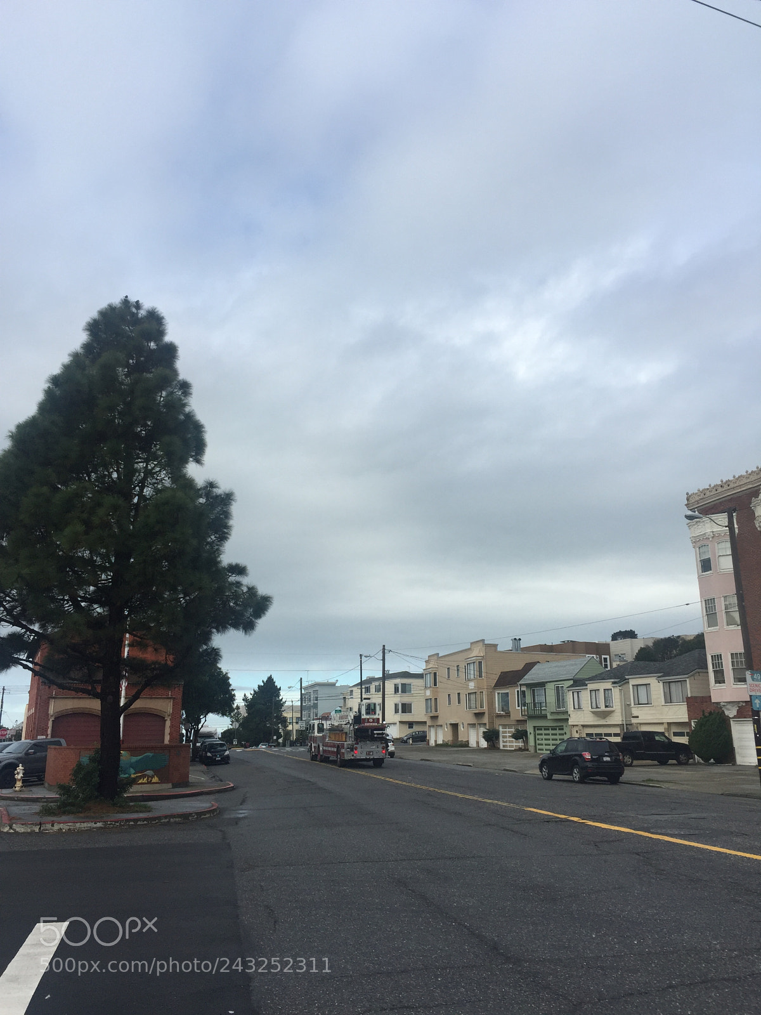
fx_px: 850
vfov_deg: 61.7
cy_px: 508
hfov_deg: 48.2
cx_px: 380
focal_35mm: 29
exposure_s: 1/1412
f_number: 2.2
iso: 32
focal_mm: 4.15
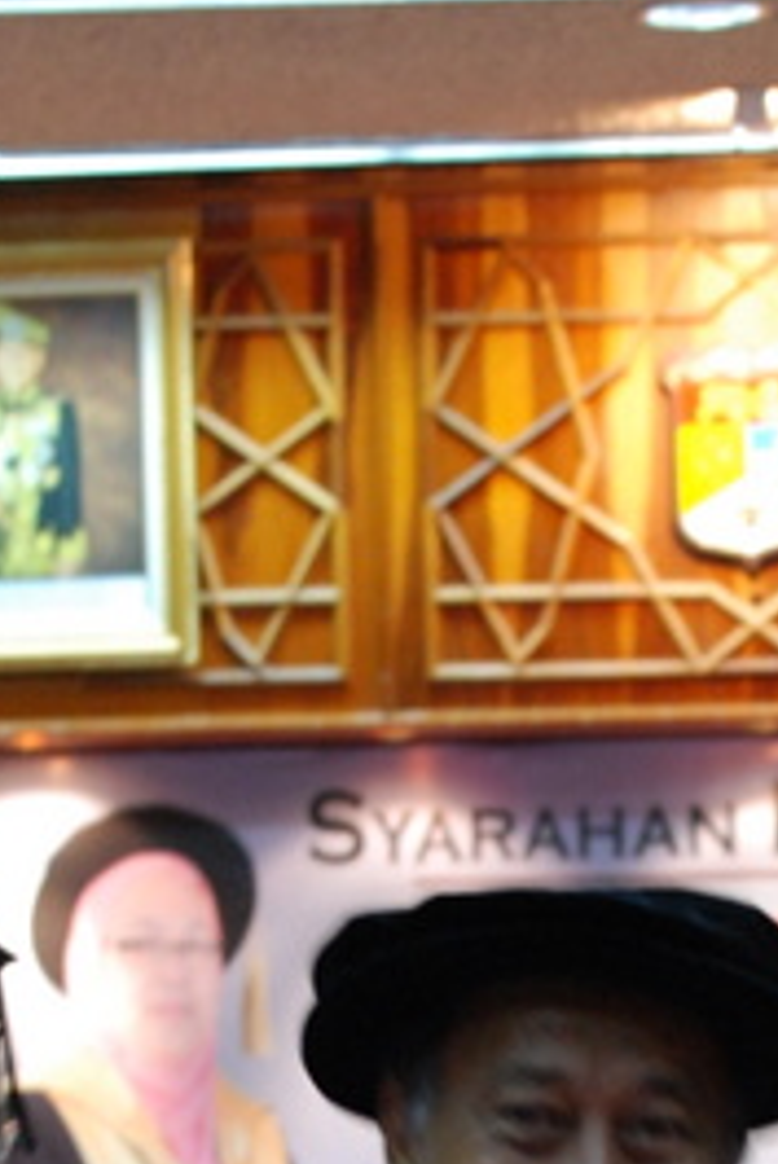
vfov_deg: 8.1
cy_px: 1186
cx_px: 631
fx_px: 8222
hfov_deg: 5.4
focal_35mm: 254
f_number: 4.5
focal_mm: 70
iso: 1250
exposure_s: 1/20
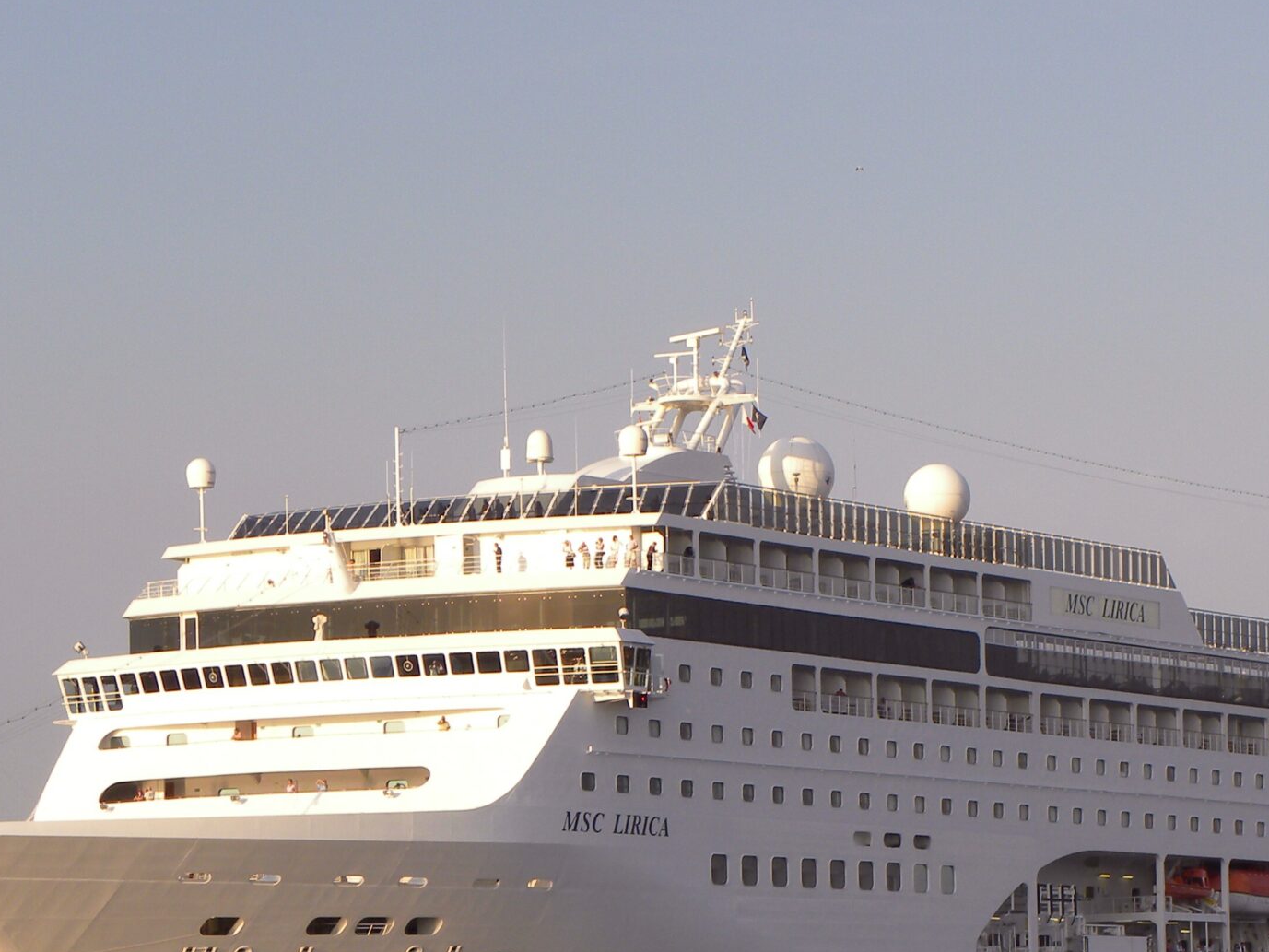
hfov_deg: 12.5
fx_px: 5793
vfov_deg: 9.4
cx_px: 951
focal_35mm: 158
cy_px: 778
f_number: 5
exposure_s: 1/260
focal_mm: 15.1
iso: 64
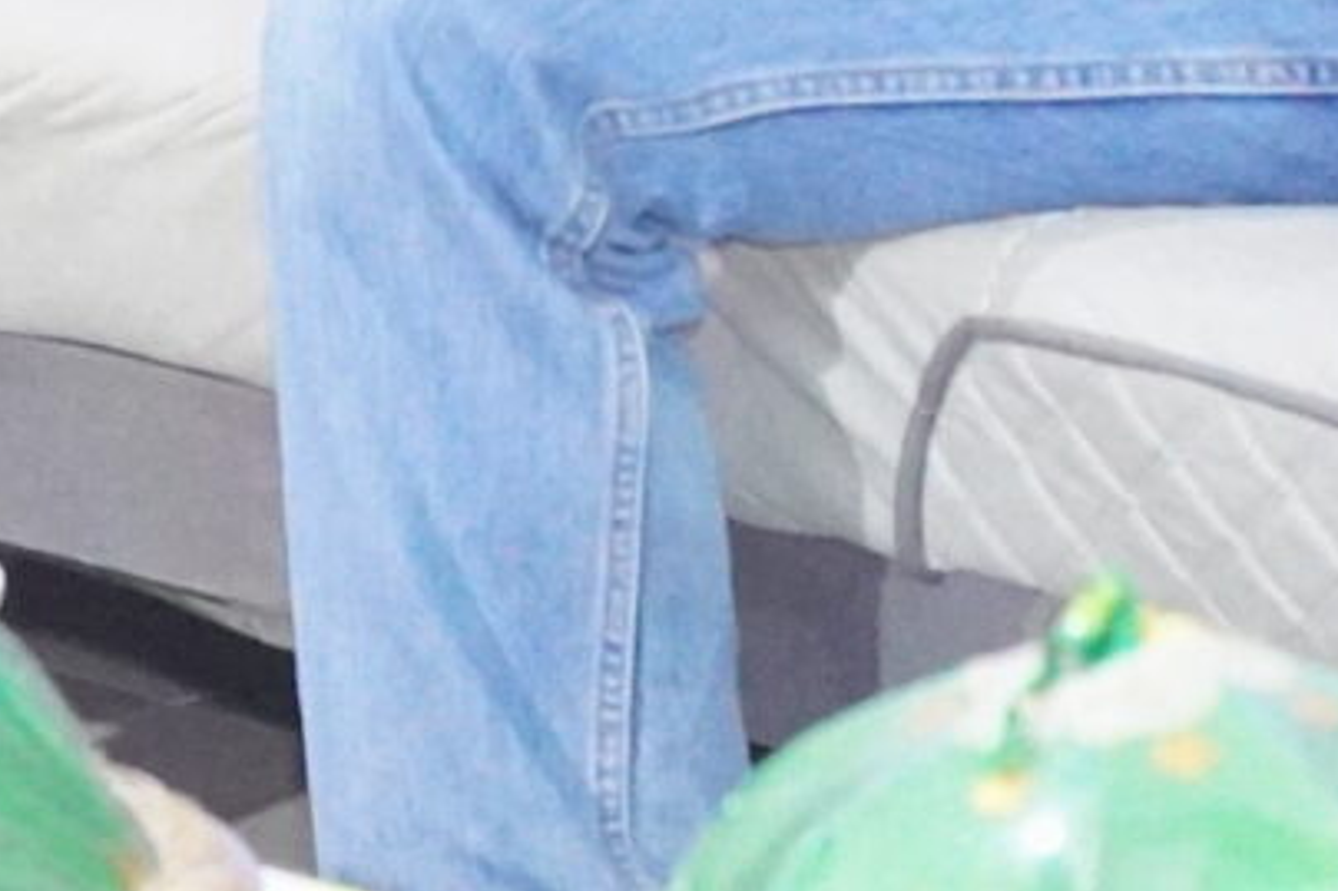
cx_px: 106
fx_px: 11776
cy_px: -1502
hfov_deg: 6.5
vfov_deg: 4.2
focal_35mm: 317
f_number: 4
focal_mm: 50
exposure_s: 1/100
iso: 25600
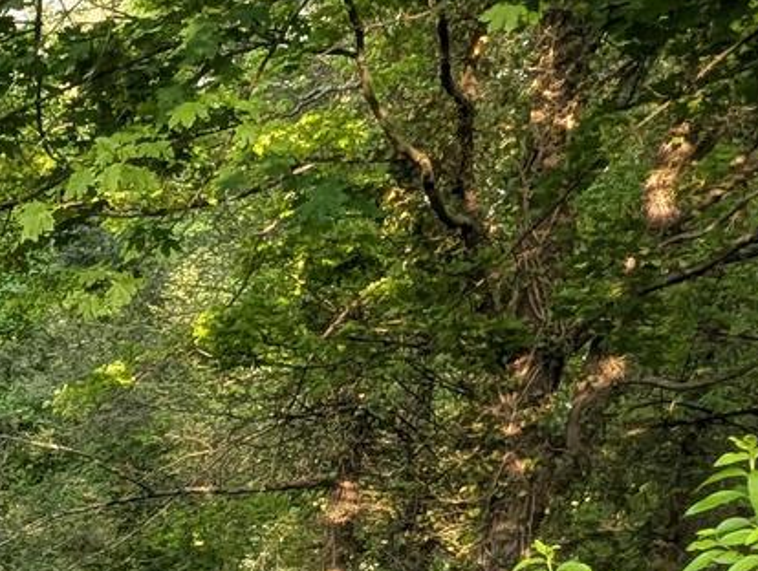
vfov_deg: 17.8
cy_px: 1067
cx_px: -364
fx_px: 1404
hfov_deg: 24.1
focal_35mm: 64
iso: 92
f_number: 2.2
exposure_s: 1/58.6
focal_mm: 1.95
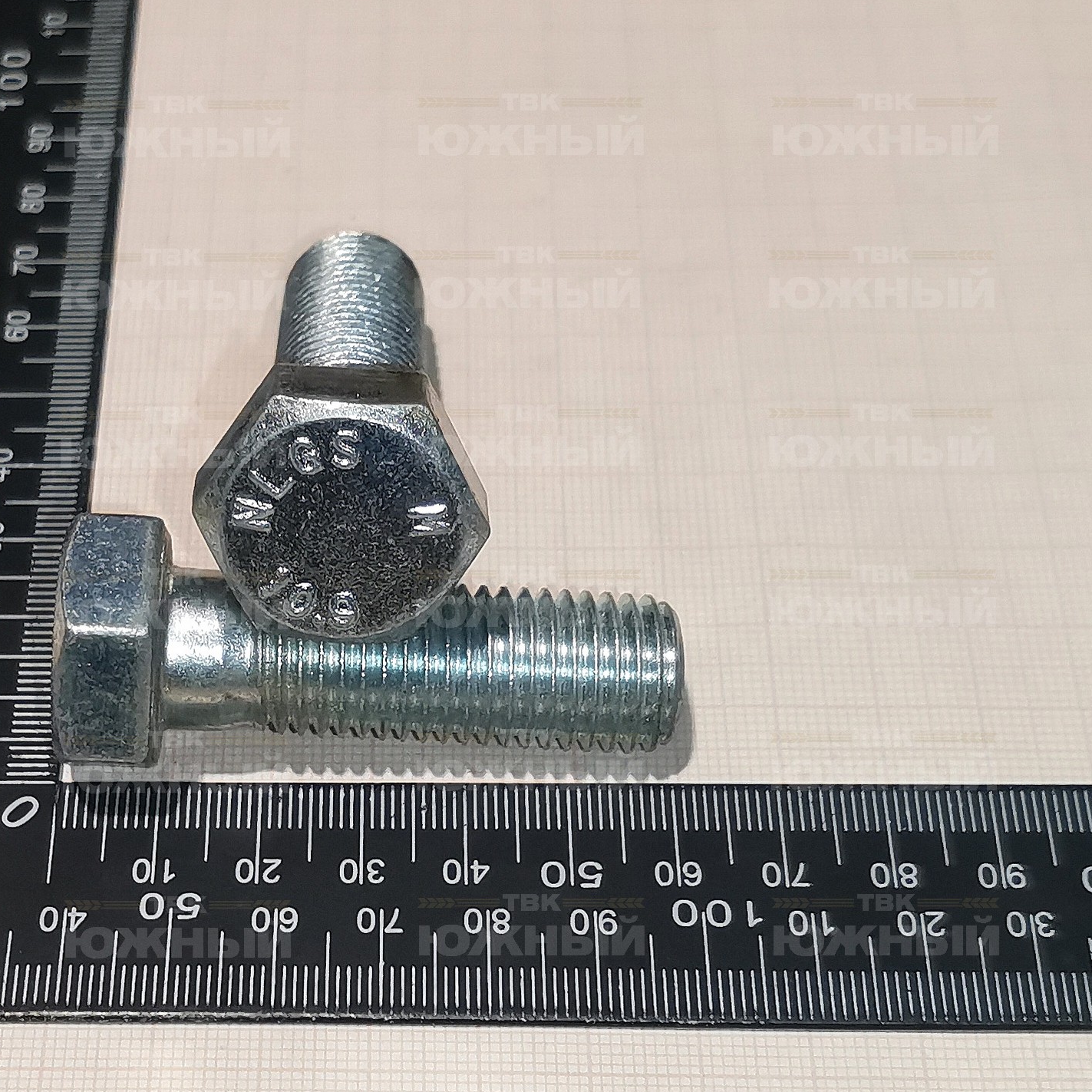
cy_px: 548
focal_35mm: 31
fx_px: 1106
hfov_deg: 51.5
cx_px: 358
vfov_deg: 52.5
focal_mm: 4.66
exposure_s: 1/100
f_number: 1.4
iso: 200
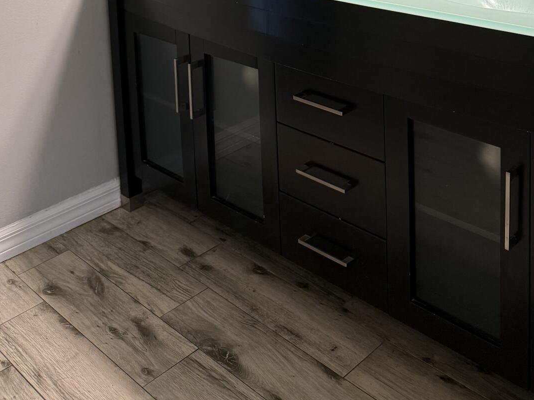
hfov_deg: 41.7
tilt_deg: -5.8
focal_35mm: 45
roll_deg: +3.5
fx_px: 694
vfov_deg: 27.7
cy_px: -96
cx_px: 342
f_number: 1.78
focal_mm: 6.76
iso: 200
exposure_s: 1/121
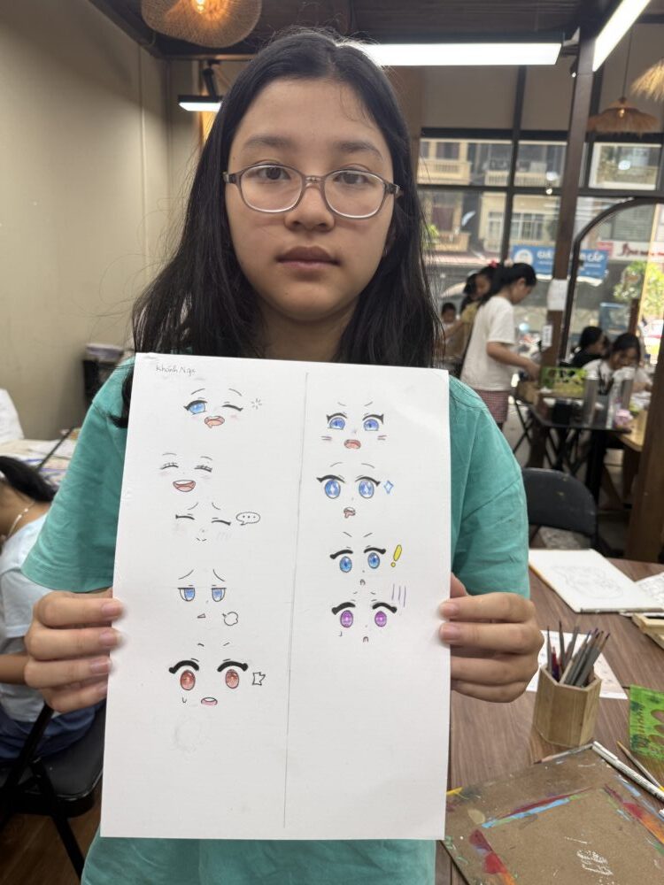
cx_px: 332
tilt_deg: -13.7
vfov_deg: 71.6
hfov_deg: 56.8
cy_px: 442
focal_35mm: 24
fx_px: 614
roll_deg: -2.7
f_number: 1.78
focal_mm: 6.76
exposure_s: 1/183
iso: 80
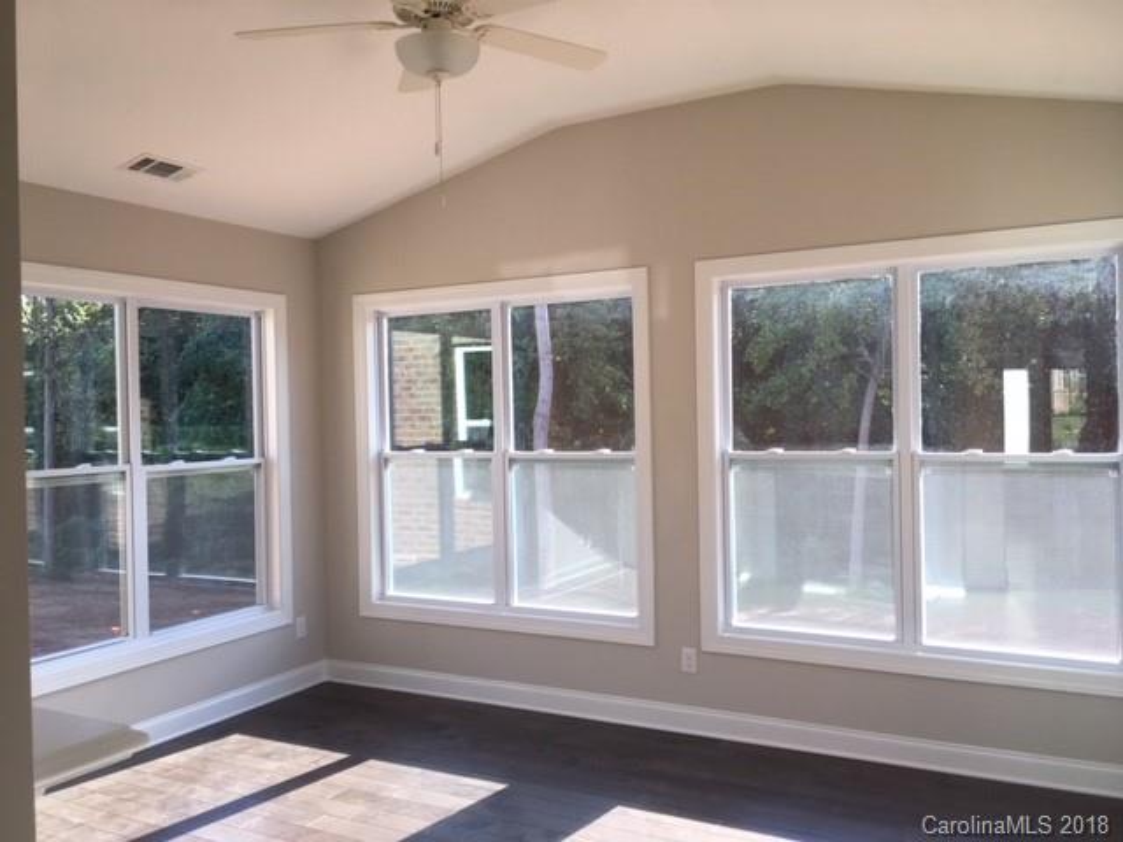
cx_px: 562
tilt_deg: -0.9
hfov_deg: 61.7
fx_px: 941
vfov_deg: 48.2
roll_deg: +2.3
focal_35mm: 29
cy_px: 421
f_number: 2.2
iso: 32
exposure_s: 1/120
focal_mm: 4.15
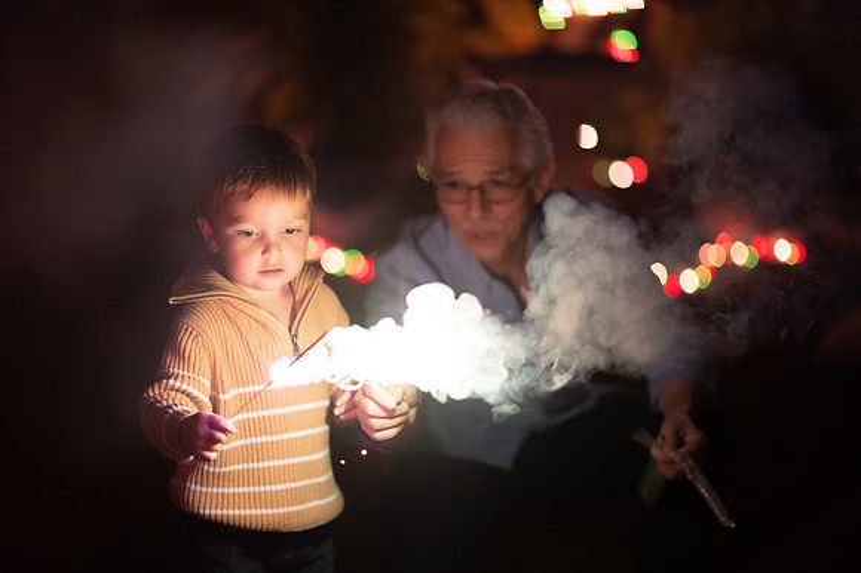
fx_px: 2032
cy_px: 286
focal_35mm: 85
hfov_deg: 23.9
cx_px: 430
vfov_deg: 16.1
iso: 5600
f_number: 1.4
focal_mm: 85
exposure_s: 1/640
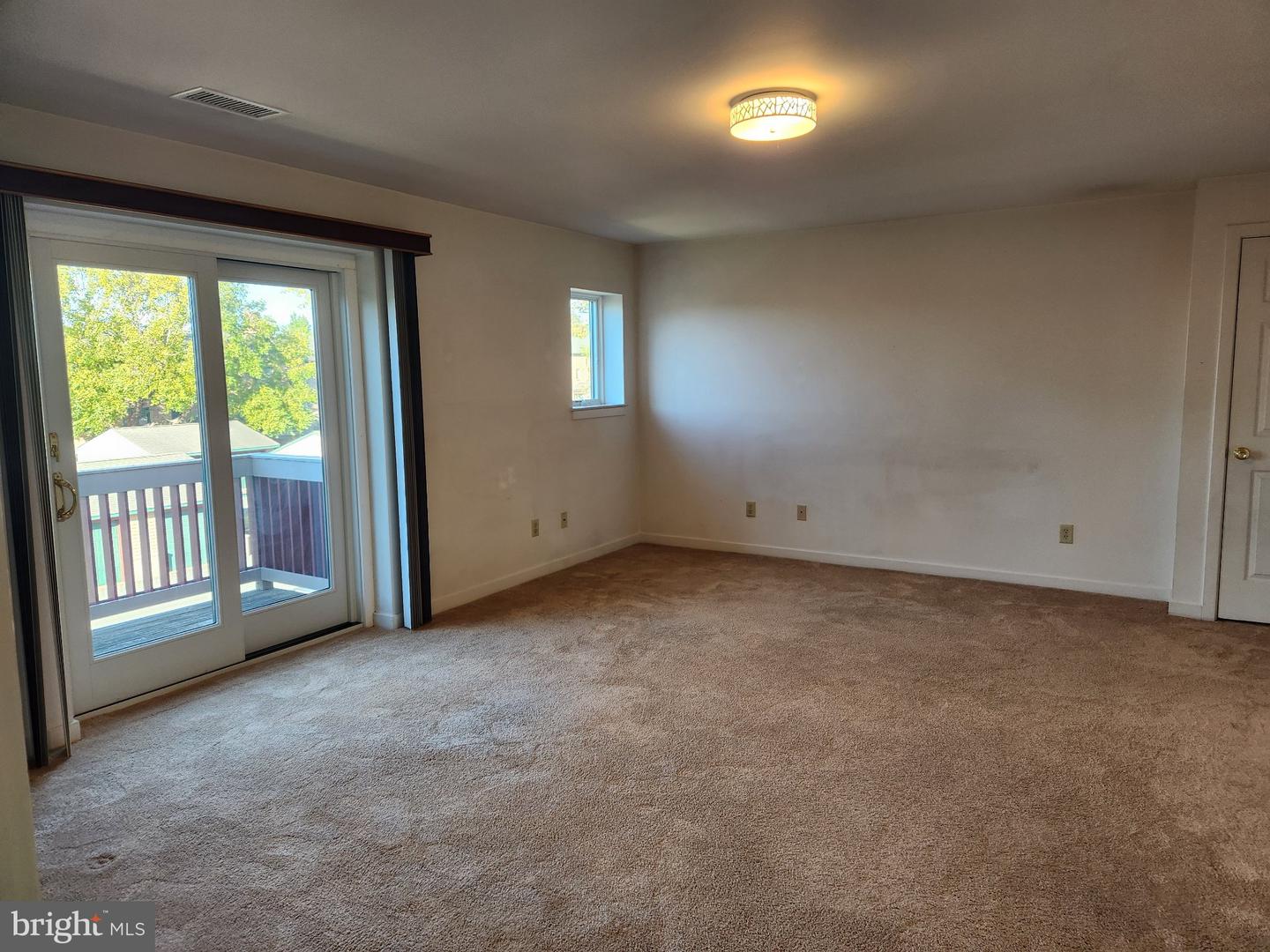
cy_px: 476
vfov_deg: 58.9
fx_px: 844
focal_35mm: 23
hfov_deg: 73.9
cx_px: 635
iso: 160
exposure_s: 1/120
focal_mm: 5.4
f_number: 1.8
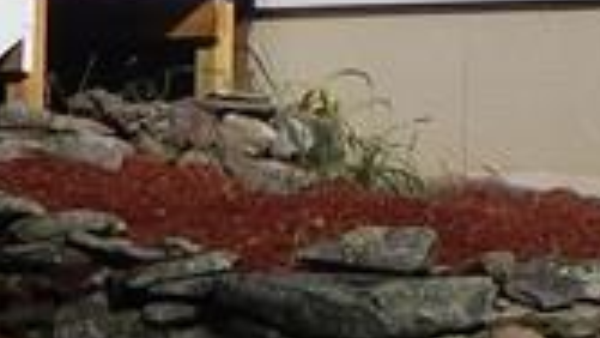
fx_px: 4567
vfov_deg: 4.2
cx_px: 625
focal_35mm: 287
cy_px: -342
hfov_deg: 7.5
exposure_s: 1/800
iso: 125
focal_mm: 7.7
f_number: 7.1
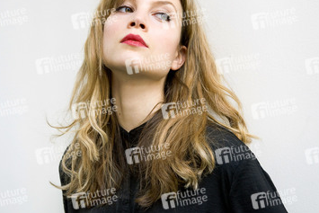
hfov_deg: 28.4
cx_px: 160
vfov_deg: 19.2
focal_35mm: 71
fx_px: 629
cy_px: 86
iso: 800
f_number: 4
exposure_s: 1/400
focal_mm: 56
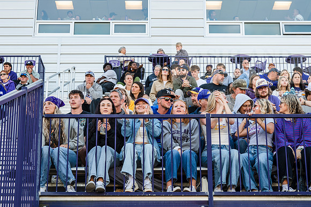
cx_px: 156
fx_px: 691
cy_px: 104
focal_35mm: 80
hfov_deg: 25.4
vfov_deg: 17.1
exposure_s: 1/250
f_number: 8
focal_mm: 80
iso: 640
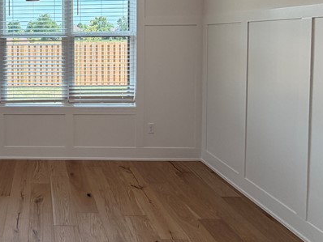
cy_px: 49
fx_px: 336
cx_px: 27
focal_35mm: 36
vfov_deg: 38.2
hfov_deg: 45.9
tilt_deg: -2.7
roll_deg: +0.7
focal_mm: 2.22
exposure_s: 1/120
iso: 64
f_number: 2.2
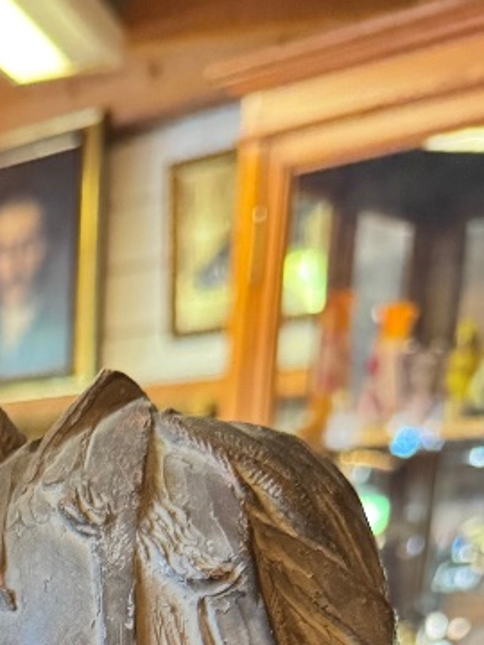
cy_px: 1000
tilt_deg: -12.4
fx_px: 1491
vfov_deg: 20.5
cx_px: -272
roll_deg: -1.7
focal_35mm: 80
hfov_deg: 16.5
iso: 500
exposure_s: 1/50
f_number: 1.78
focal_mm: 6.76
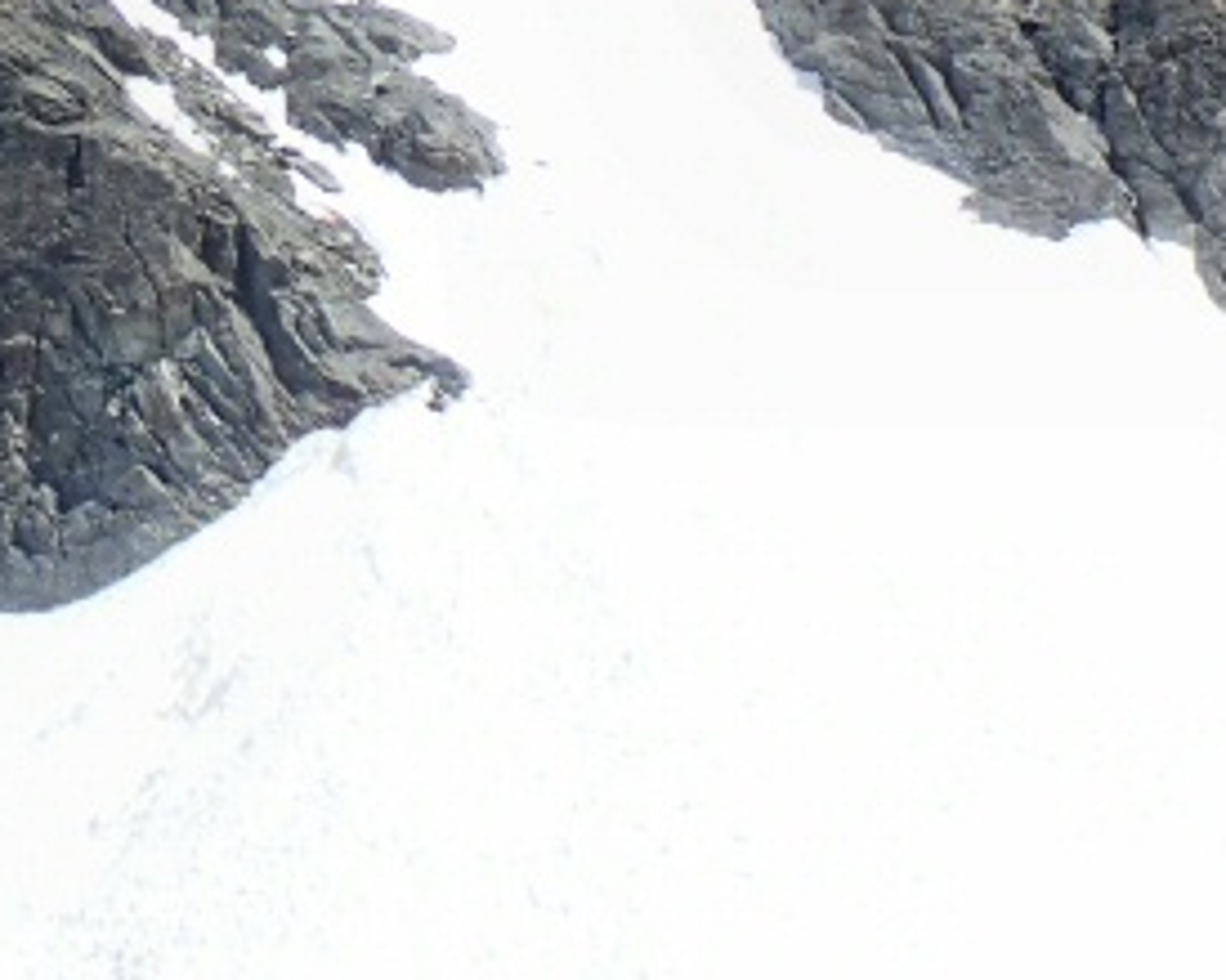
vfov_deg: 7.9
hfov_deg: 10.2
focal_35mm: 189
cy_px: -899
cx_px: 586
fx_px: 6855
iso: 100
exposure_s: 1/800
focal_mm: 9.61
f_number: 4.5
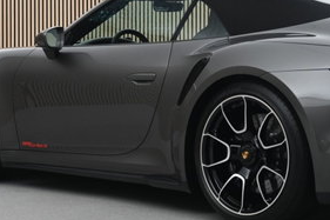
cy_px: 46
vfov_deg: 12.1
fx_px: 1032
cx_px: 203
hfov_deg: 18.1
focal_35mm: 113
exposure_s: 1/40
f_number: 4.5
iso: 450
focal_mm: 27.5
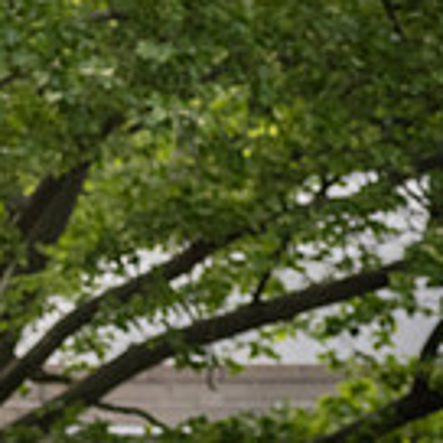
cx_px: -446
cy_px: 125
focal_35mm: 409
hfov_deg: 4.2
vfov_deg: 4.3
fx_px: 5922
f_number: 5.6
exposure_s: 1/1250
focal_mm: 112
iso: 4000
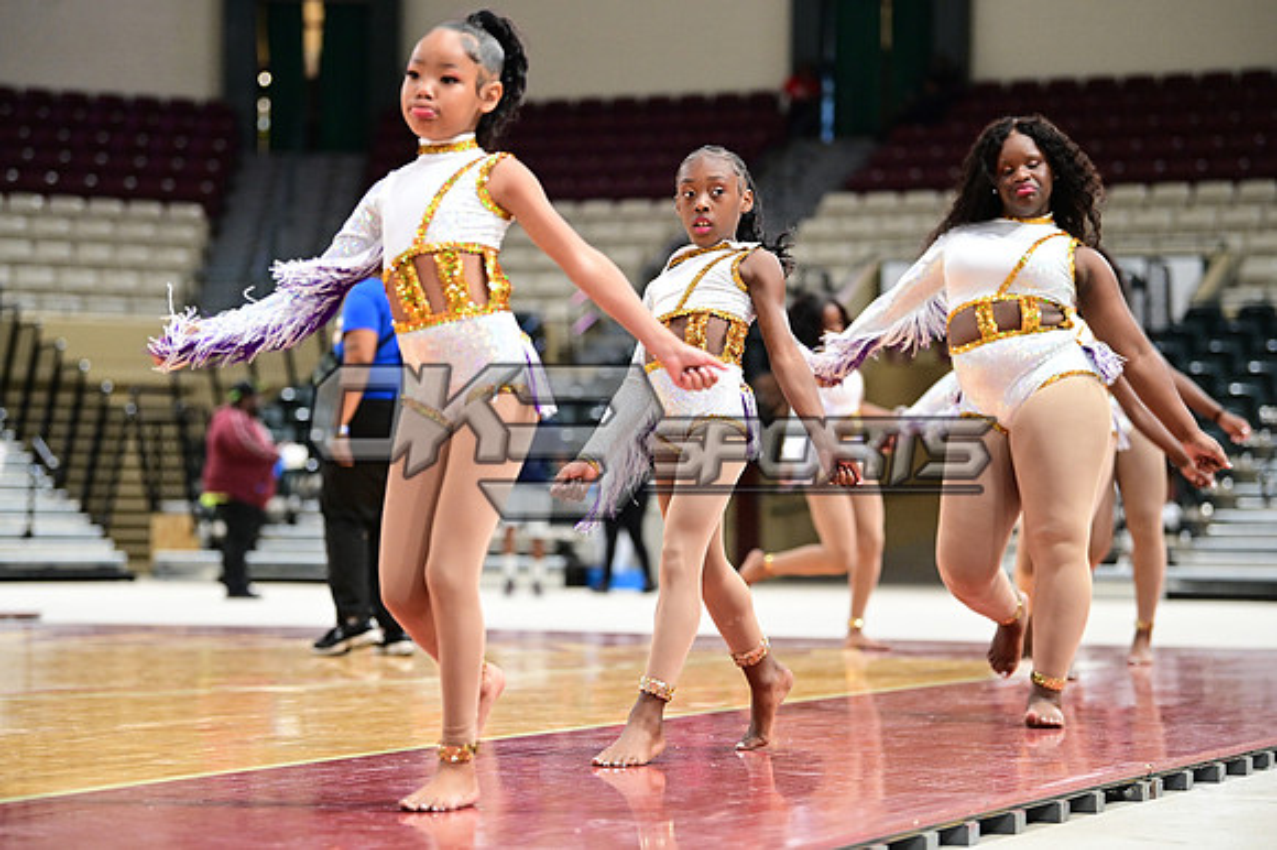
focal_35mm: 102
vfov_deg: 13.4
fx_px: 3616
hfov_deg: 20.0
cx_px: 638
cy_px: 425
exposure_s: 1/1000
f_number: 3.2
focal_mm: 102
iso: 6400
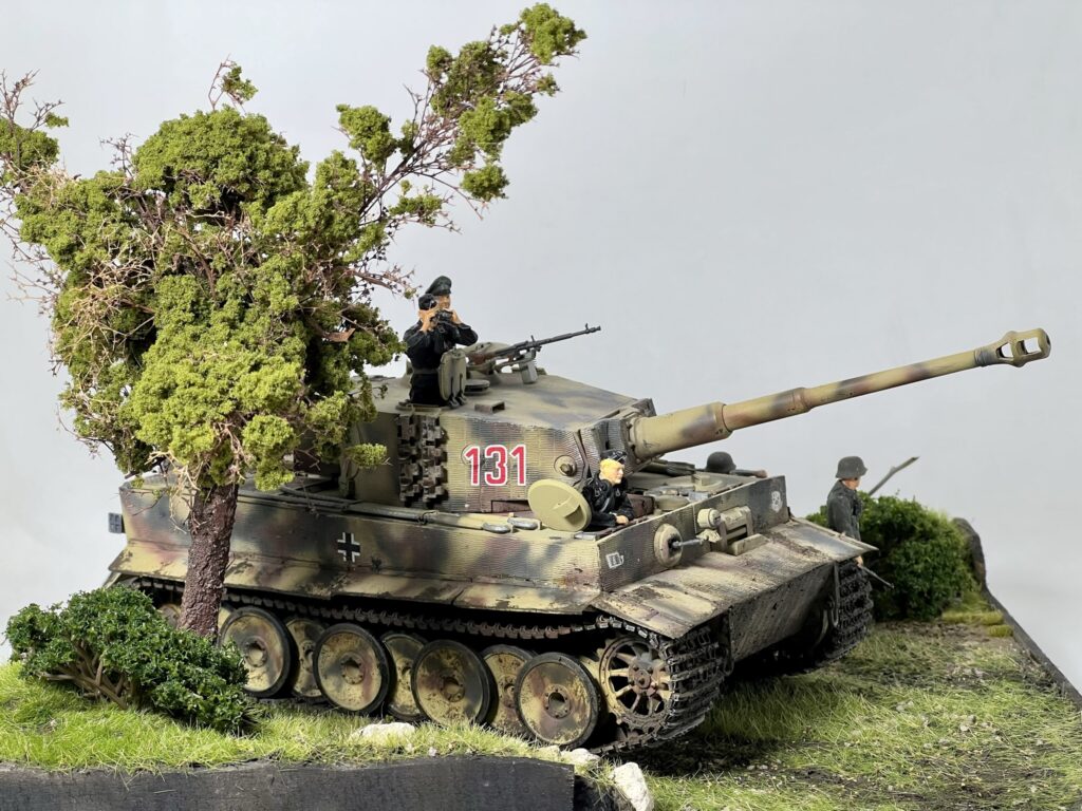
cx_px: 541
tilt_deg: -9.5
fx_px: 2407
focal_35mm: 77
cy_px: 406
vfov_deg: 19.1
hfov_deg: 25.3
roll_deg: +1.0
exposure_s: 1/100
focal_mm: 9
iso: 80
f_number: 2.8
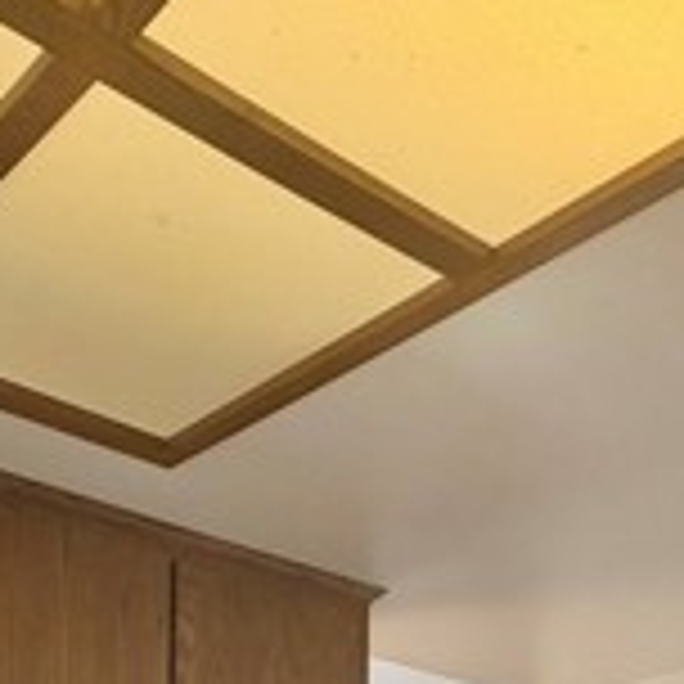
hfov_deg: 31.1
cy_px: 936
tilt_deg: +1.3
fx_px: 1162
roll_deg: -0.7
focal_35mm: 52
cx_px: 50
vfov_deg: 26.6
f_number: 2.2
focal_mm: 2.22
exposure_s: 1/120
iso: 80
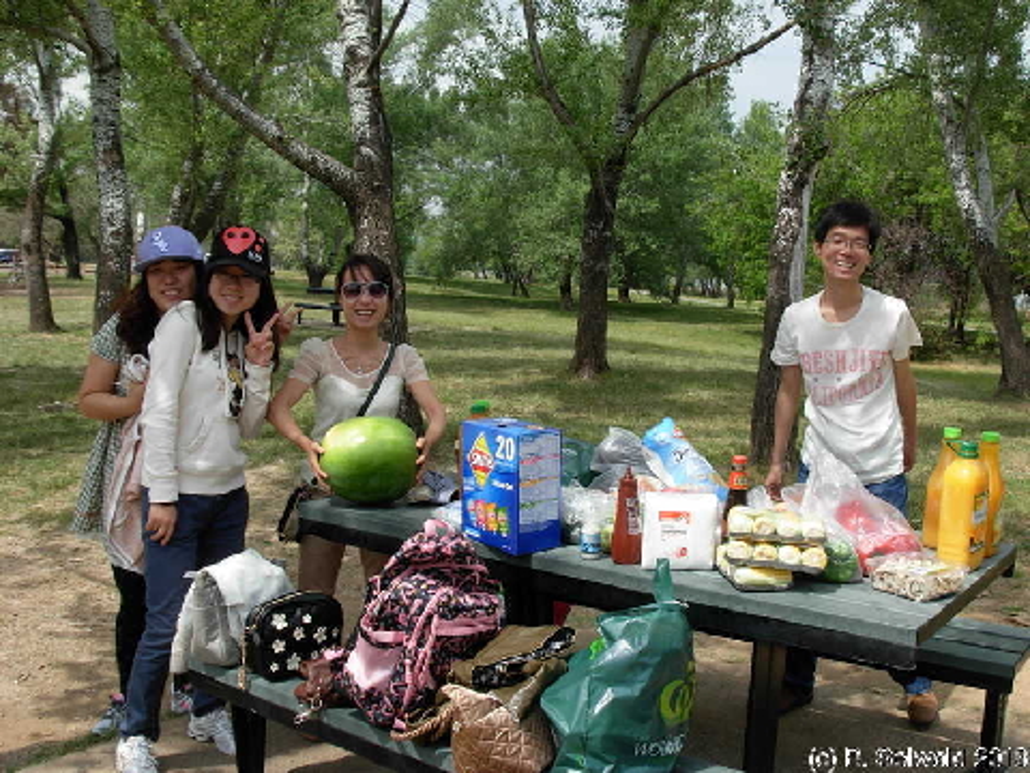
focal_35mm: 38
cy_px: 386
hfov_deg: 49.0
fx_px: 1131
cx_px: 515
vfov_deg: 37.7
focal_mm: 6.3
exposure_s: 1/470
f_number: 4.9
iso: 79
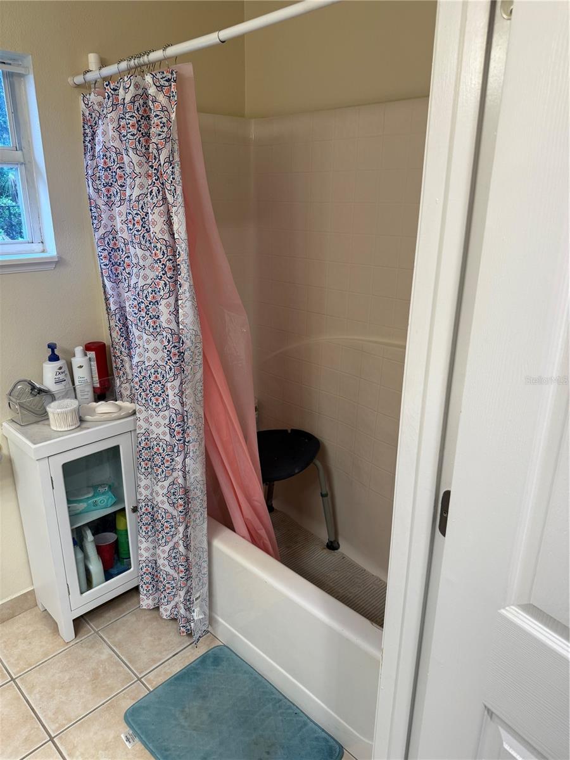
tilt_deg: -17.1
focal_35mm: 24
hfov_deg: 56.8
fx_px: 527
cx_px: 285
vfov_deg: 71.6
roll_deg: -1.3
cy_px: 380
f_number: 1.78
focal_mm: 6.76
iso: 125
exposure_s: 1/60
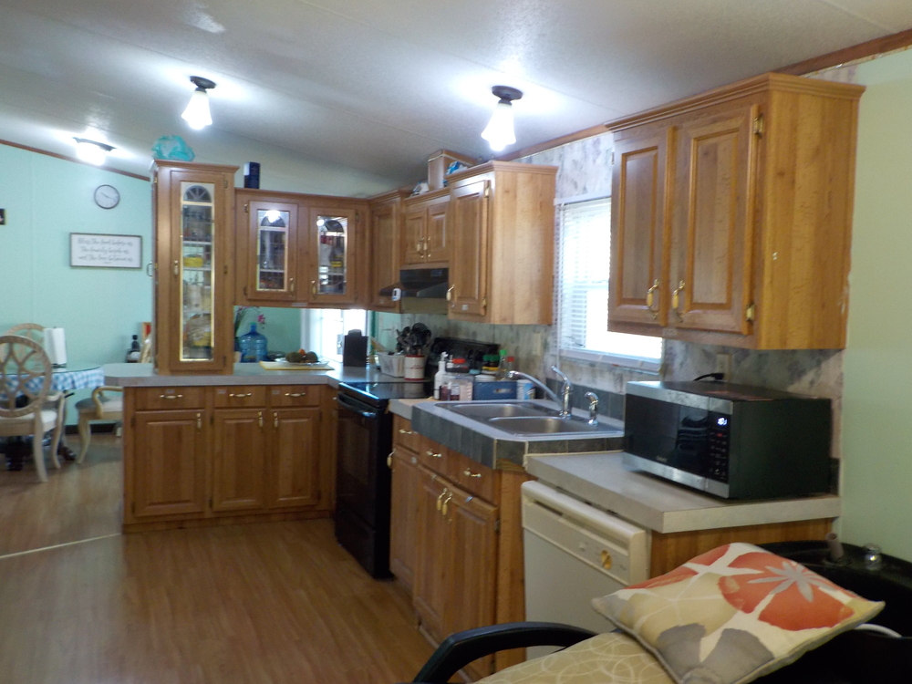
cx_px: 456
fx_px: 790
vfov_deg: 46.8
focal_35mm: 30
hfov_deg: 60.0
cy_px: 342
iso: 220
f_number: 3.3
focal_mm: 4.1
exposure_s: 1/30
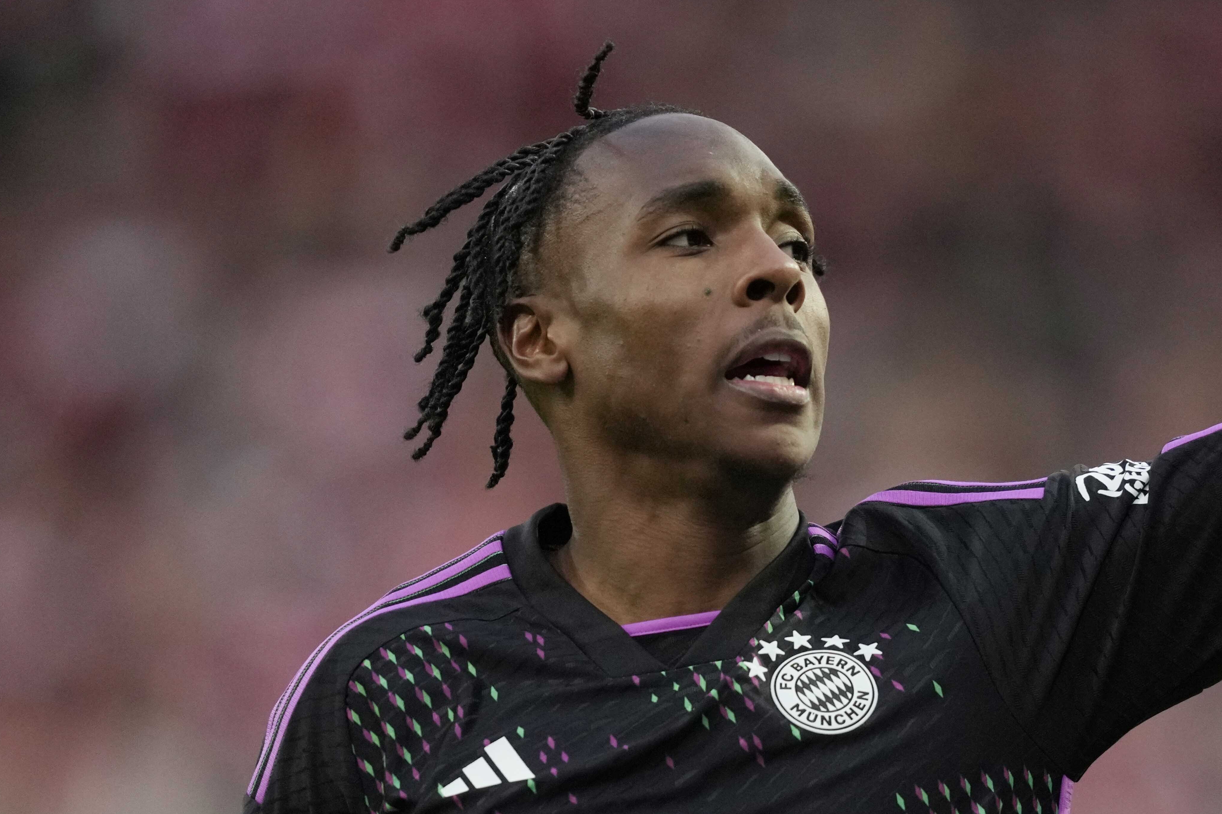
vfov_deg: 1.6
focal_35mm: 843
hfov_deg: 2.4
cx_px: 893
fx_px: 28612
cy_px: 497
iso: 2500
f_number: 2.8
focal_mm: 400
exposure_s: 1/2000
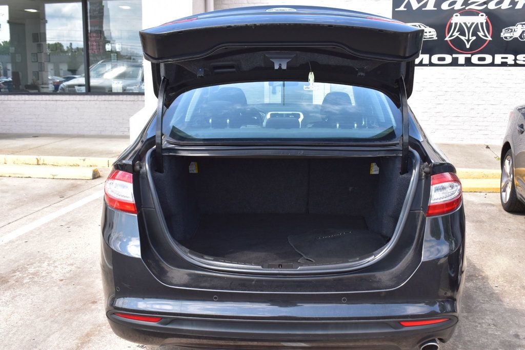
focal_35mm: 40
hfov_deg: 47.9
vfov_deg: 33.0
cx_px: 262
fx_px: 590
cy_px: 175
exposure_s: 1/200
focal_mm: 27
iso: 400
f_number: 10
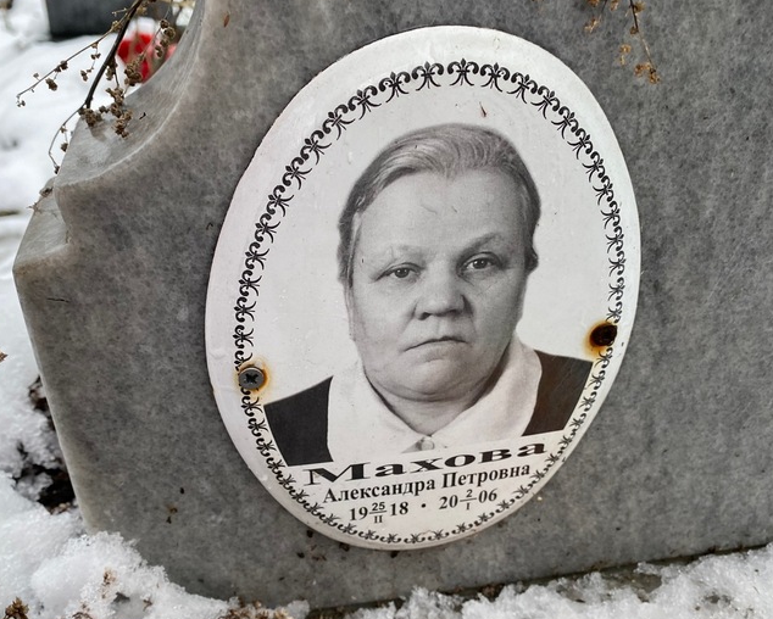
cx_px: 338
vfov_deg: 45.7
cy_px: 357
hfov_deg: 55.5
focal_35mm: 32
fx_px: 733
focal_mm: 4.25
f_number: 1.8
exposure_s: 1/121
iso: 80
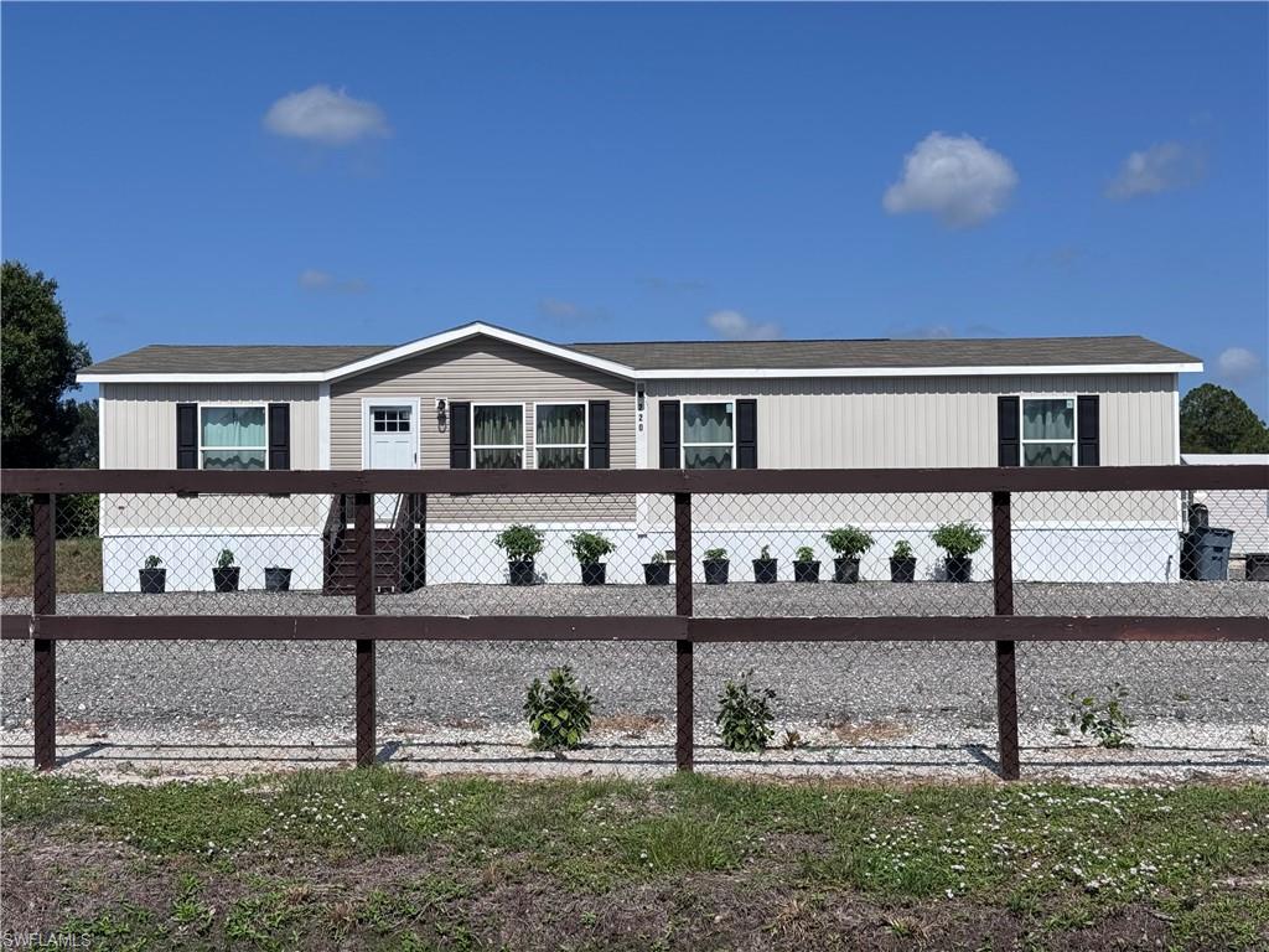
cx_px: 634
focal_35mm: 48
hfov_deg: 39.7
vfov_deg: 30.3
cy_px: 476
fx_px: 1760
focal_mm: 6.76
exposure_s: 1/6410
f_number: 1.78
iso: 64
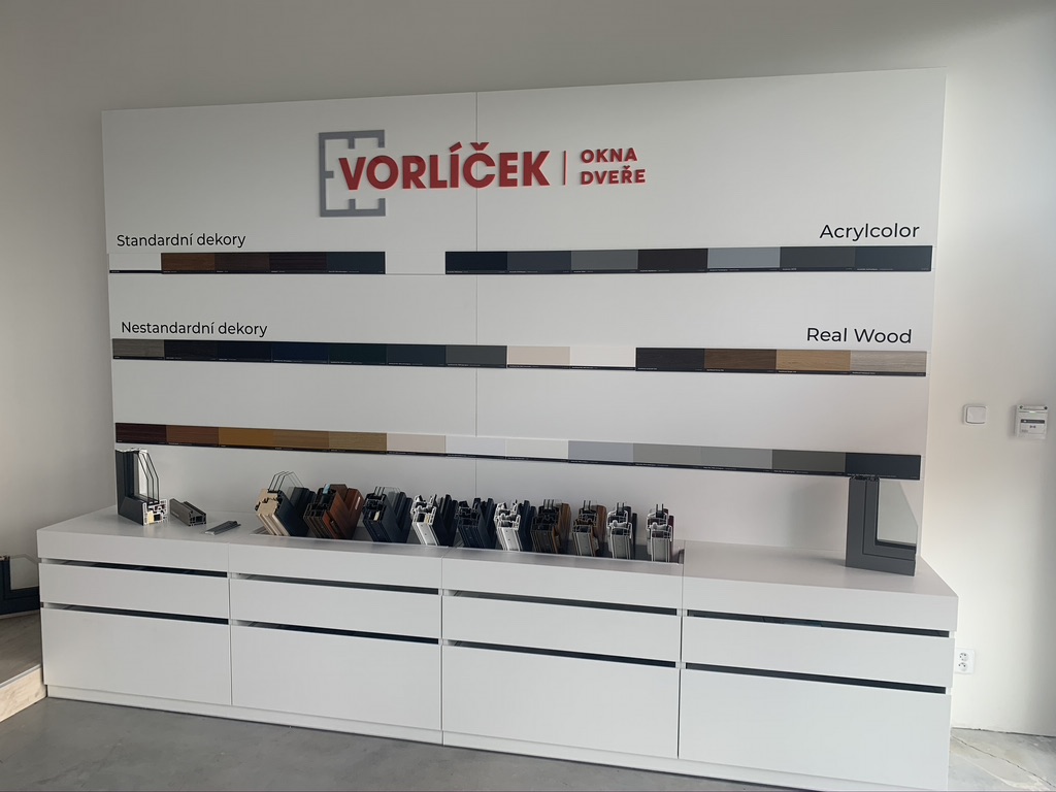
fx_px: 793
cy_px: 396
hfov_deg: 67.3
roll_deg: -0.4
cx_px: 528
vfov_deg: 53.1
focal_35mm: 26
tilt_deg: -5.3
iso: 32
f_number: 1.8
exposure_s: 1/122
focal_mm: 4.25
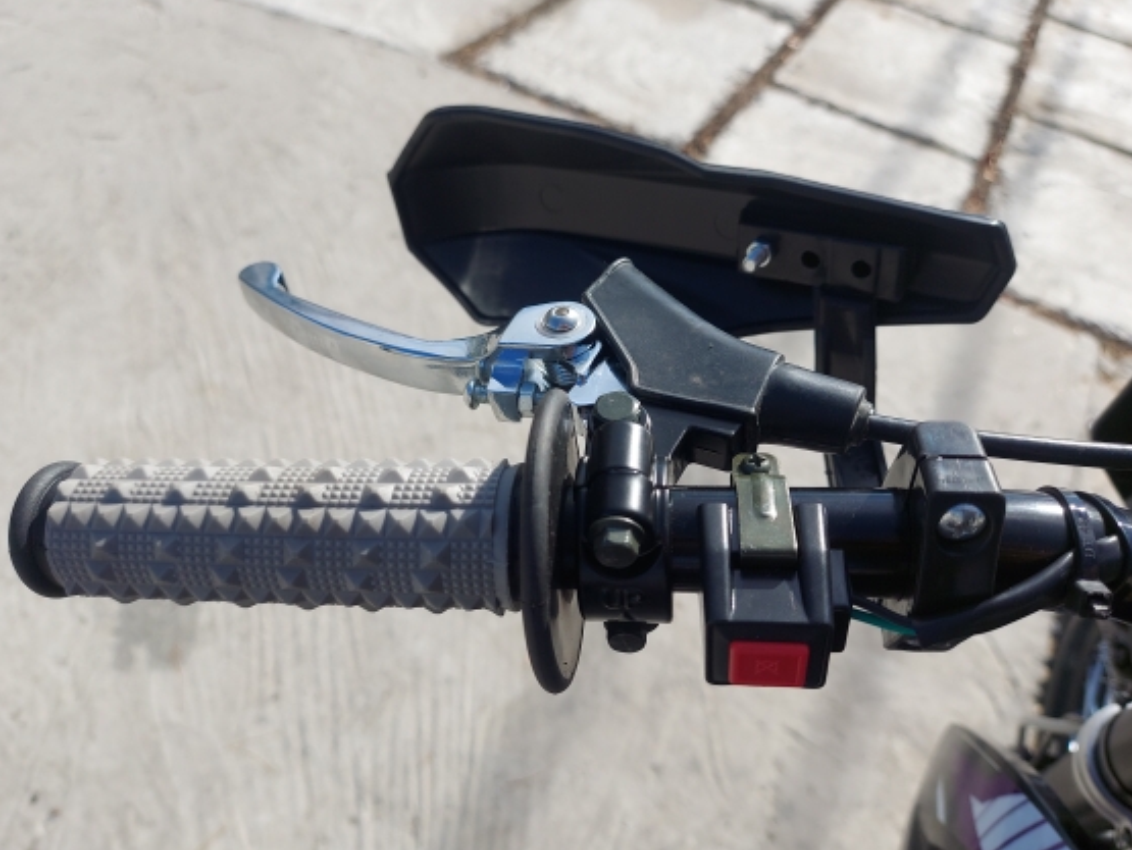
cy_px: 420
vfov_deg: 54.9
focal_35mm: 25
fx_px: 818
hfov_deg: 69.3
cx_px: 555
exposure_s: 1/1452
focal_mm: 5.23
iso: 40
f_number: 1.8
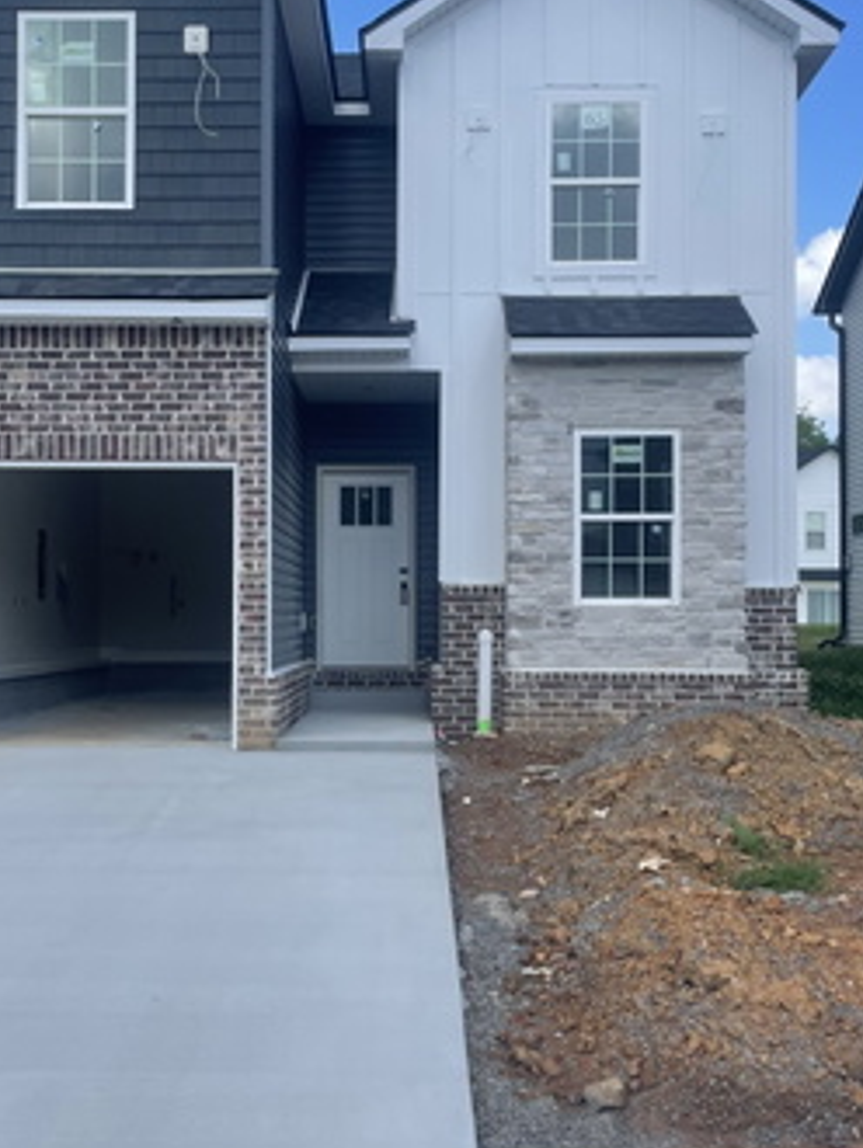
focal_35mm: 42
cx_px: 362
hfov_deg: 34.3
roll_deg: -0.5
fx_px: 1394
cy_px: 593
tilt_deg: +1.8
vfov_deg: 44.8
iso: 32
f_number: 1.6
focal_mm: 4.2
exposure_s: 1/2020
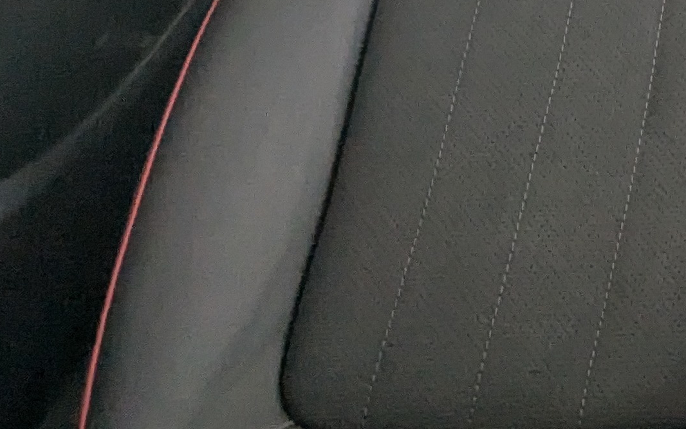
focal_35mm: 65
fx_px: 1215
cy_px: -343
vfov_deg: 16.7
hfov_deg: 22.3
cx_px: 1166
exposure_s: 1/42.2
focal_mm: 2.35
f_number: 2.2
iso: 77
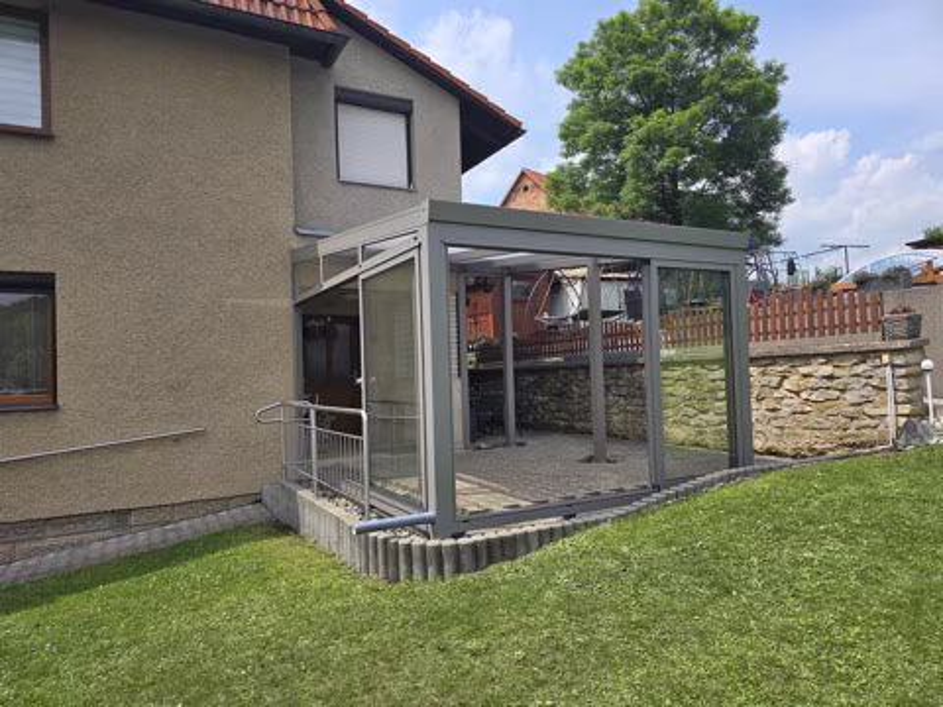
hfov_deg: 73.9
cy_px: 354
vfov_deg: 58.9
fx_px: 627
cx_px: 472
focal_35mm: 23
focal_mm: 6.3
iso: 12
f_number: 1.7
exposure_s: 1/675
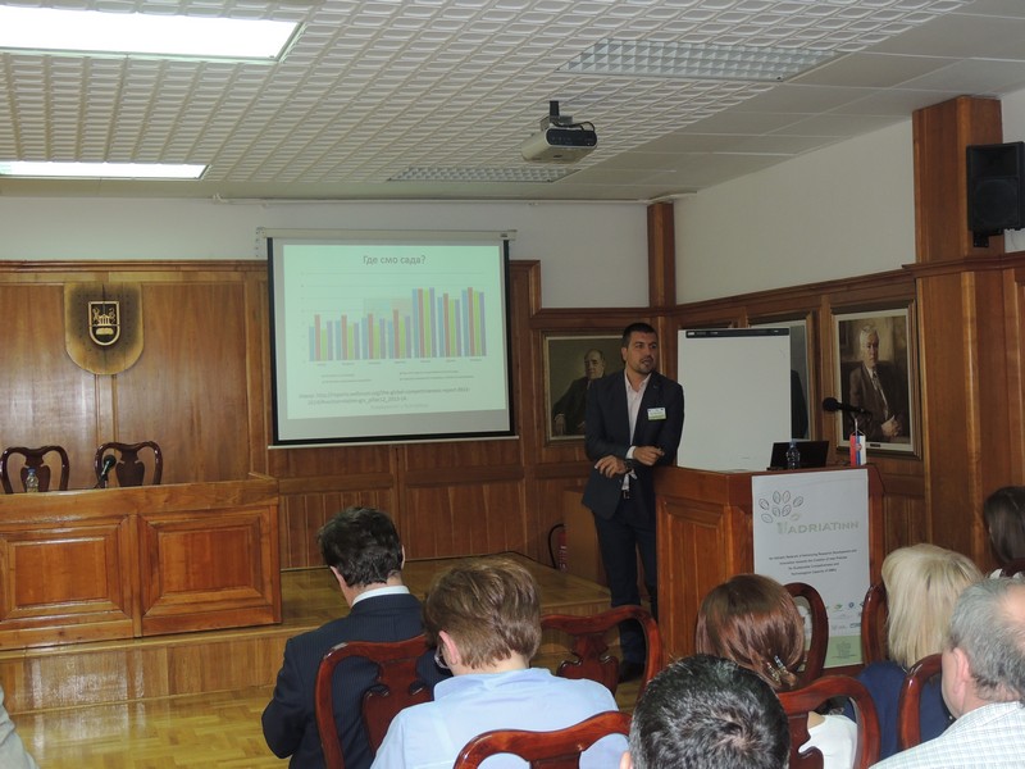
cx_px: 512
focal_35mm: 43
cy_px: 384
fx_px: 1273
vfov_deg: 33.6
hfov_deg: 43.9
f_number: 3.4
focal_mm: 7.6
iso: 200
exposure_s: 1/30
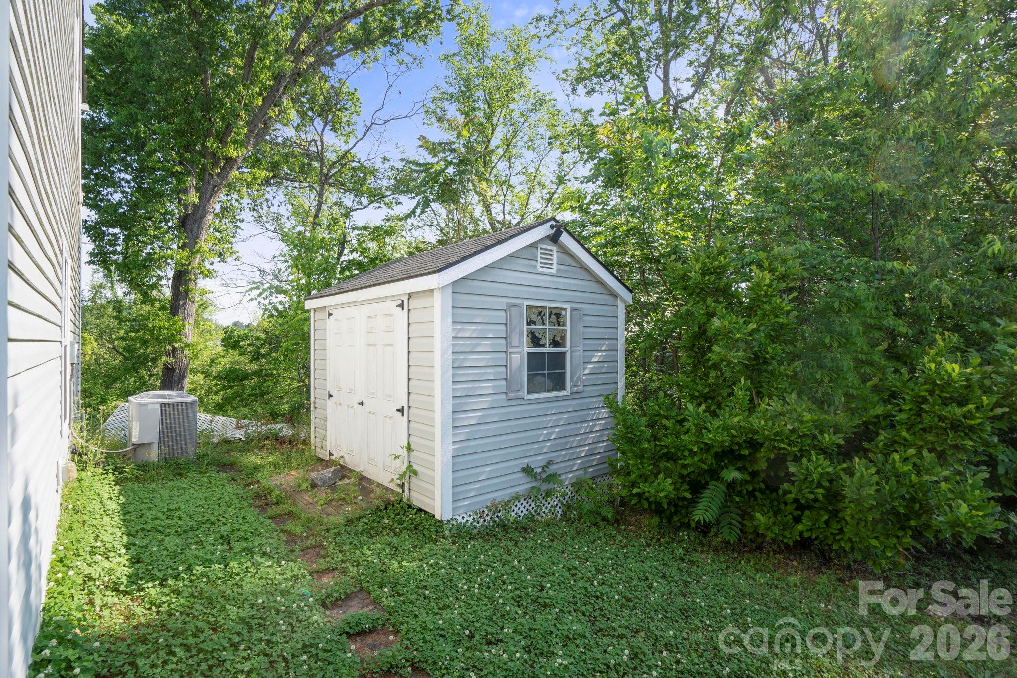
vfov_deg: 73.7
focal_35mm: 16
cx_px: 508
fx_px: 452
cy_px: 339
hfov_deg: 96.7
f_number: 11
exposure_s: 1/30
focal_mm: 16
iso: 100
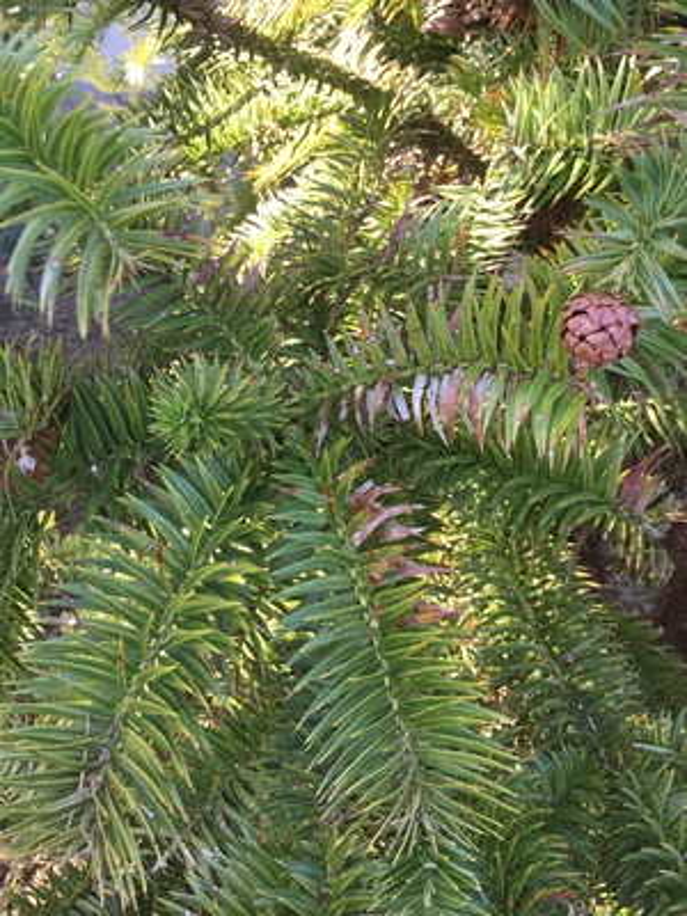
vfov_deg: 61.7
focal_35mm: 29
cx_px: 344
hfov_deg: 48.2
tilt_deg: -31.4
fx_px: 767
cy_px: 458
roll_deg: -8.3
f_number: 2.2
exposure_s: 1/100
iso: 32
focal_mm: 4.15
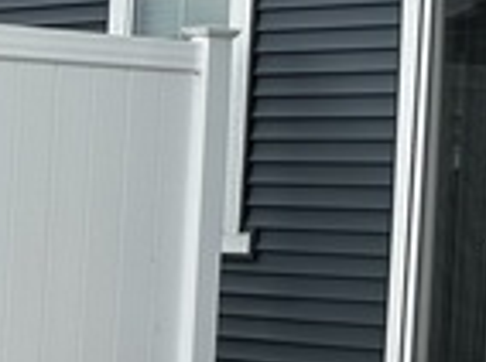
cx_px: 957
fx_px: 1584
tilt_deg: +5.5
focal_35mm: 113
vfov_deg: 12.9
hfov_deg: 14.6
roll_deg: -0.7
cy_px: 24
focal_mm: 6.86
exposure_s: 1/3155
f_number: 1.78
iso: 80
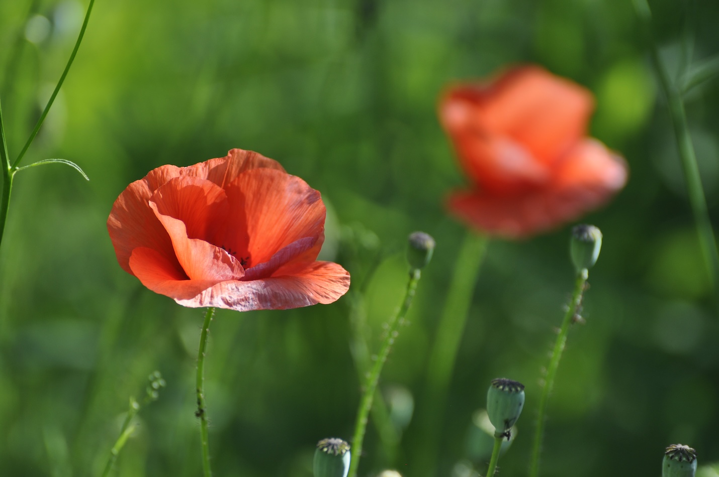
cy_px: 238
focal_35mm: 330
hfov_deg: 6.3
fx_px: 6583
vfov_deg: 4.2
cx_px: 360
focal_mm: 220
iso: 200
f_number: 5.3
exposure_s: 1/400
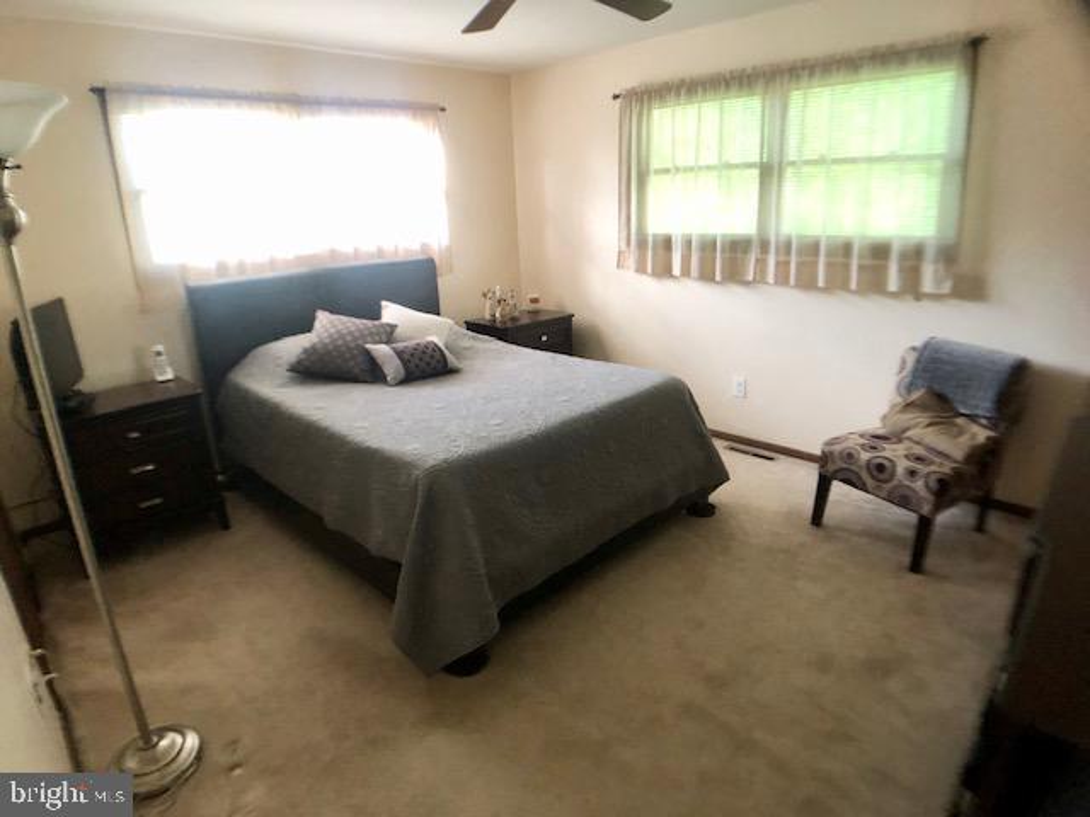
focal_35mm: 28
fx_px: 882
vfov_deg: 49.7
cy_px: 408
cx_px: 545
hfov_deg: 63.4
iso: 100
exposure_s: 1/11
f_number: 1.8
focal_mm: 3.99
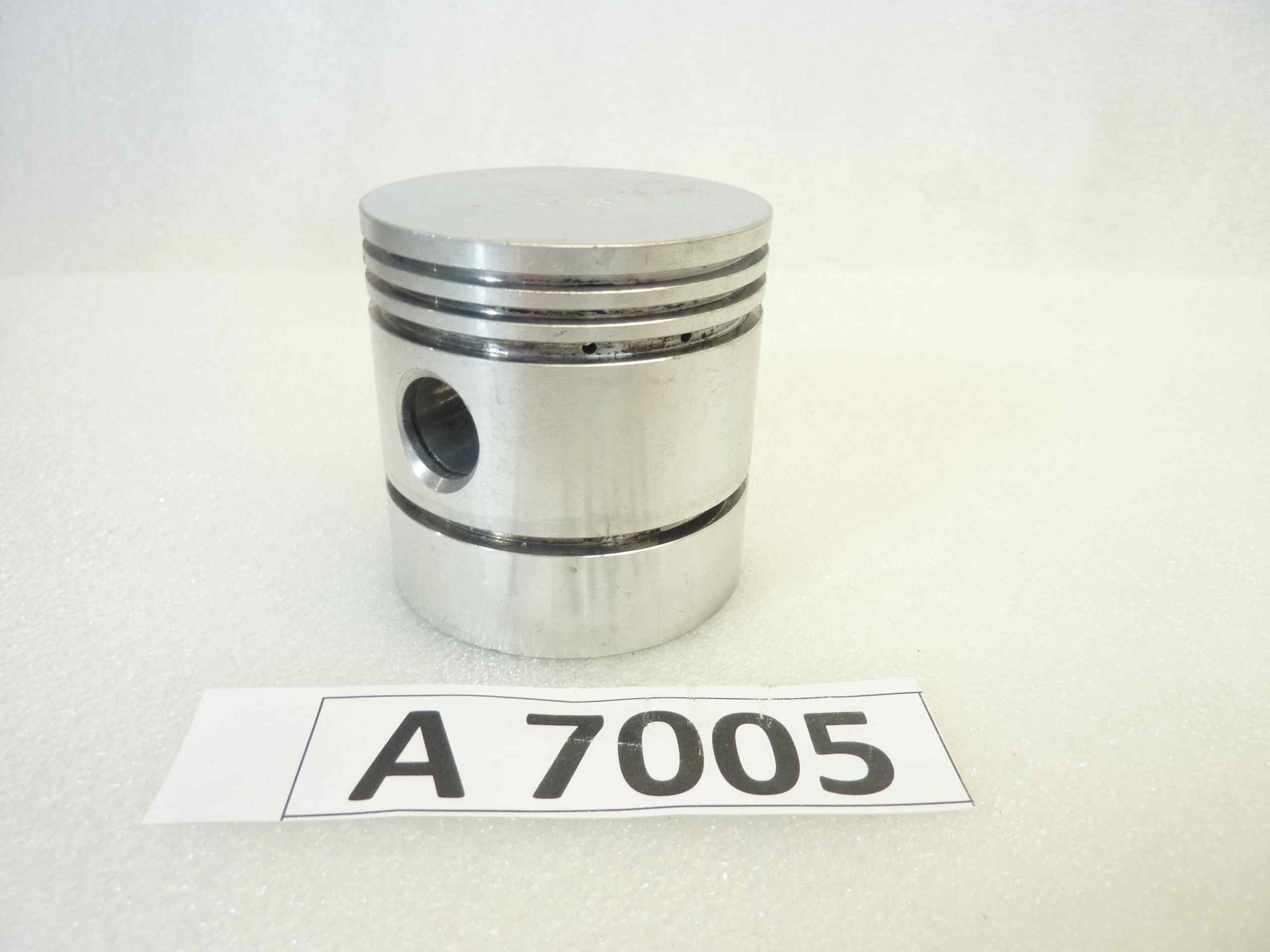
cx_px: 635
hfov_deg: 69.4
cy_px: 476
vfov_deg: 54.9
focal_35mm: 25
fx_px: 917
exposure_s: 1/25
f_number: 3.3
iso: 80
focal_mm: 4.1
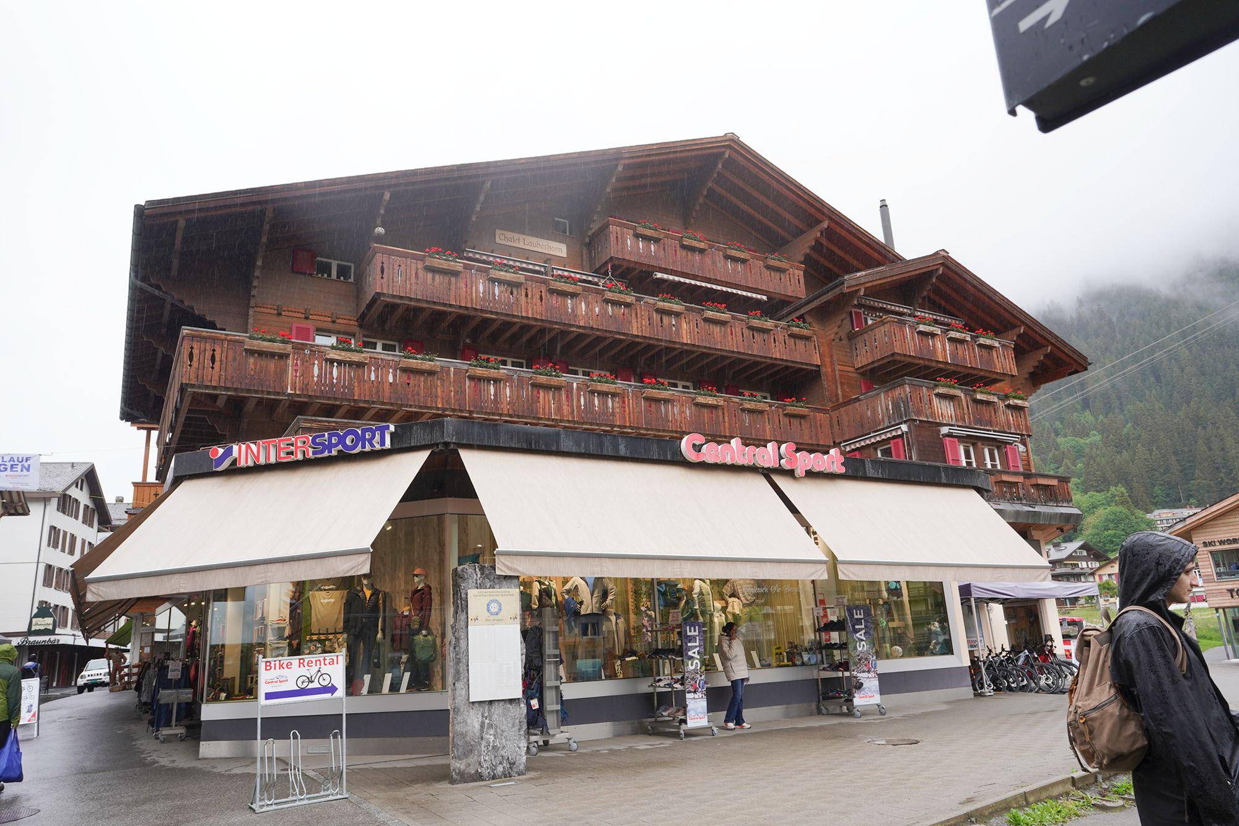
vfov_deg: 53.1
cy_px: 413
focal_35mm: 24
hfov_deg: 73.7
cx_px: 620
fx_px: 826
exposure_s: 1/100
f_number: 8
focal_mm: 24
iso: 400
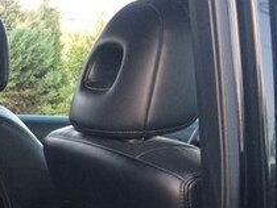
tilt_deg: -14.8
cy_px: 242
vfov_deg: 15.7
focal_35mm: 91
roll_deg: -1.5
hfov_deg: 19.5
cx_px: -106
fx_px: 729
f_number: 2.2
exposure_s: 1/33
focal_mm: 4.15
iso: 50
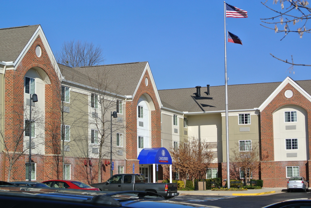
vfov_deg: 16.9
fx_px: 701
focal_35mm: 81
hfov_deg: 25.0
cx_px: 156
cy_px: 104
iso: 100
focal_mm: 30
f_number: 5.6
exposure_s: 1/800
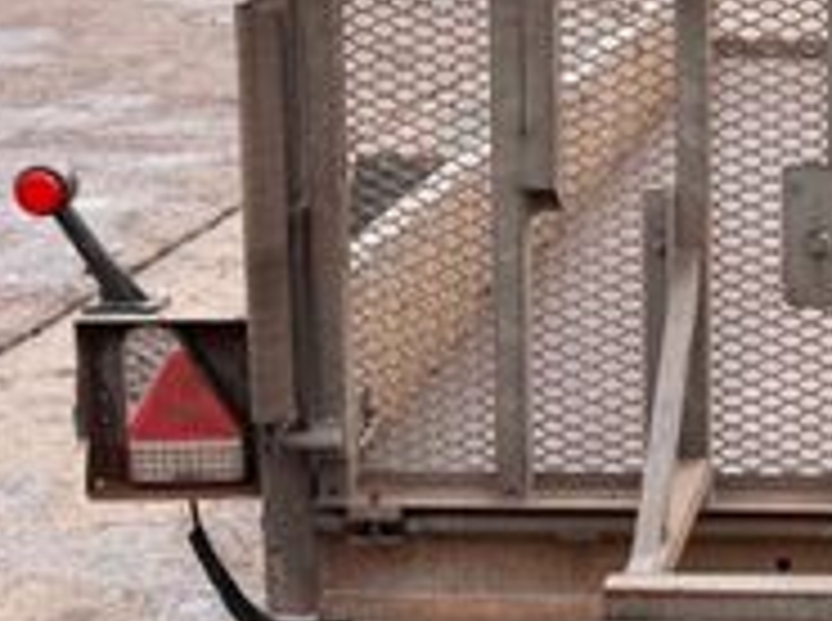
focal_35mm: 78
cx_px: 989
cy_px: -40
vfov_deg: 18.2
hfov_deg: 23.1
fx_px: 1871
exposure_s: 1/2907
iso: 100
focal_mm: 6.76
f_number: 1.78
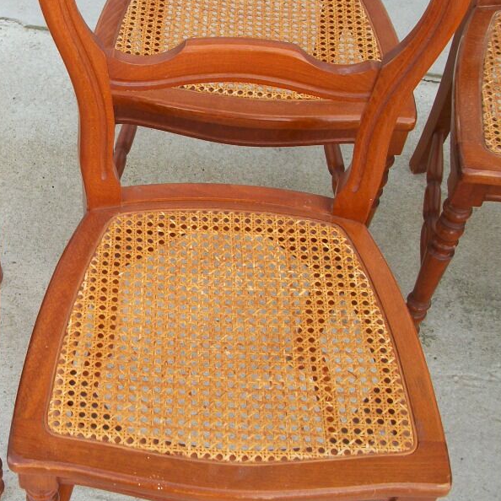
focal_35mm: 61
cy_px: 172
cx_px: 36
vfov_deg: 28.0
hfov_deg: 27.0
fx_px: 999
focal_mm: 5.7
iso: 80
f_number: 2.9
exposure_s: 1/200
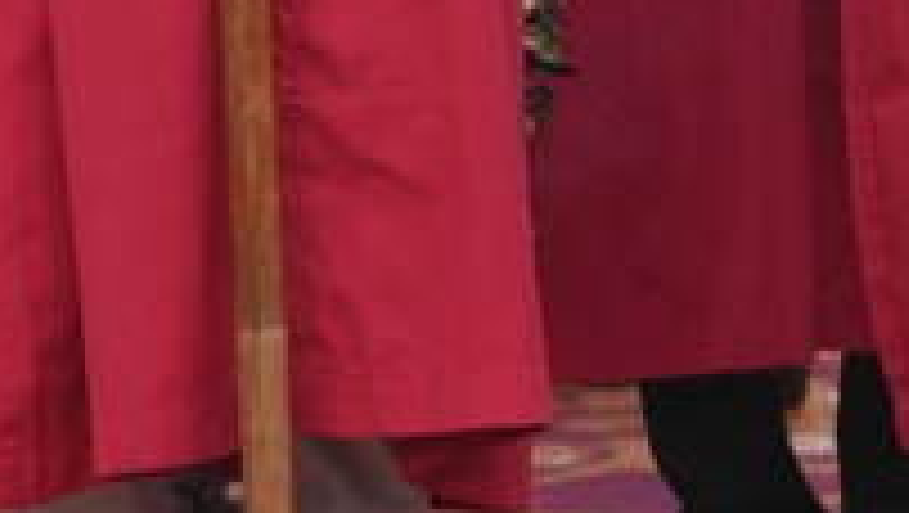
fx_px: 14015
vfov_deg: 2.1
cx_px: 590
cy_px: -1186
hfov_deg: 3.7
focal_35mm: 581
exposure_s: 1/250
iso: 100
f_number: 2.8
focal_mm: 70
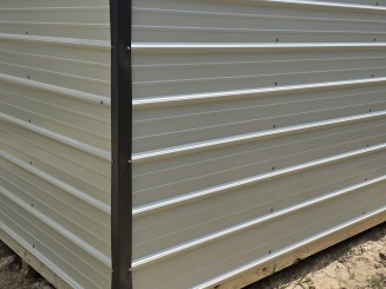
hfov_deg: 41.6
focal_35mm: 45
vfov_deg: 31.9
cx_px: 255
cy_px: 99
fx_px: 502
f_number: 1.7
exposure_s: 1/7944
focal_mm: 6.3
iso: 64
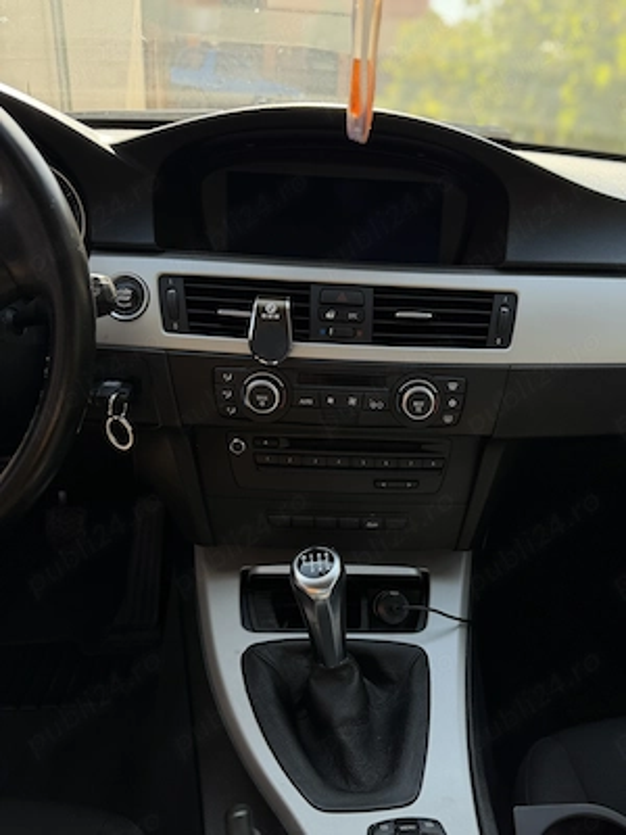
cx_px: 313
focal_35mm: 24
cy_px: 418
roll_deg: -5.7
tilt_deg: -25.3
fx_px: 579
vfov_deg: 71.6
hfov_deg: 56.8
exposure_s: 1/351
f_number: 1.78
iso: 100
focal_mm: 6.76
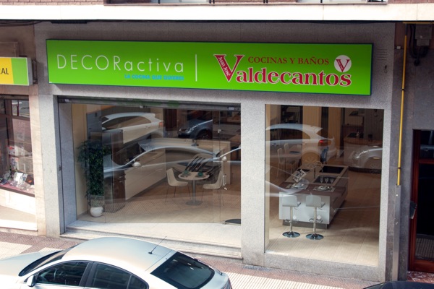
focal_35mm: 42
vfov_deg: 31.9
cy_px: 144
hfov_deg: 46.4
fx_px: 506
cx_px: 217
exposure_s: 1/13
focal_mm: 28
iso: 200
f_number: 4
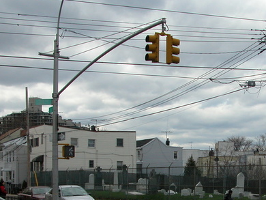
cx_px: 199
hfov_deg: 27.0
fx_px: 546
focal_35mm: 71
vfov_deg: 20.4
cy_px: 177
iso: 100
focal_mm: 8.9
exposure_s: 1/1000
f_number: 3.2
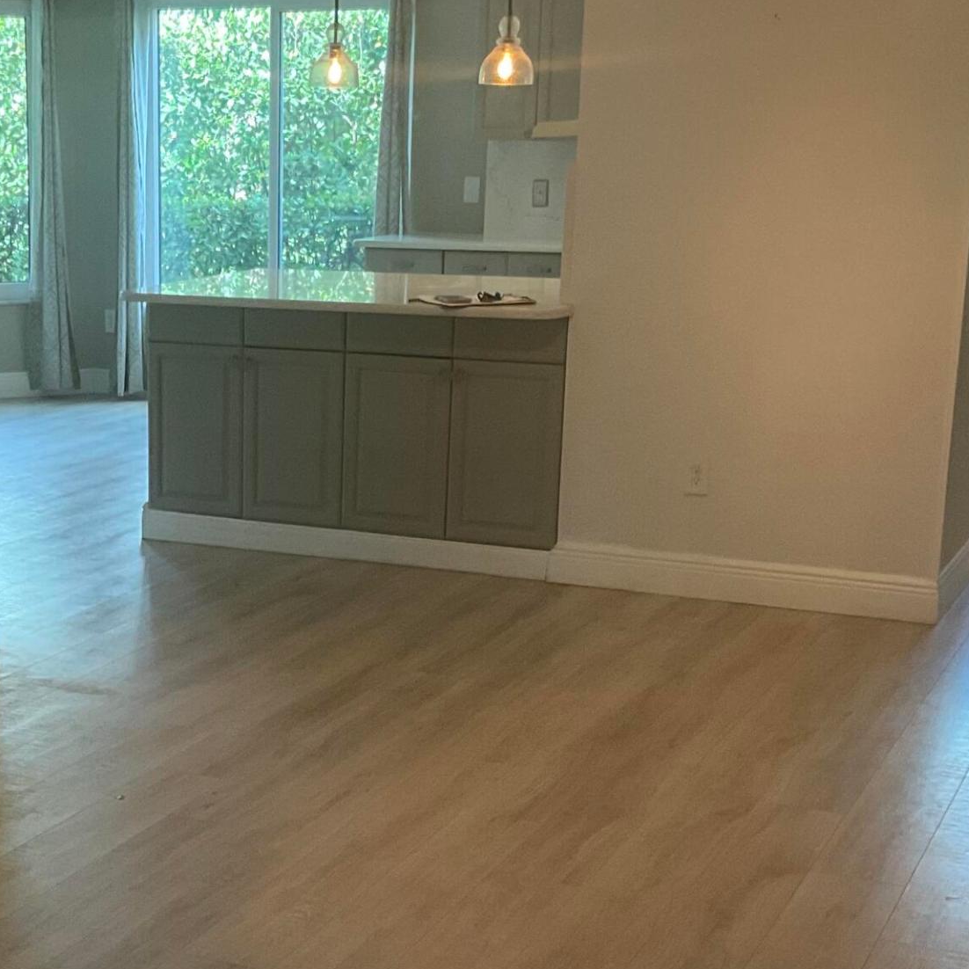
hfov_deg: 25.2
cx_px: 166
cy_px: 666
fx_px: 2122
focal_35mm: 67
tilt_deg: -14.3
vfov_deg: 25.6
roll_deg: -0.1
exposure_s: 1/60
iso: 80
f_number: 1.8
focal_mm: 3
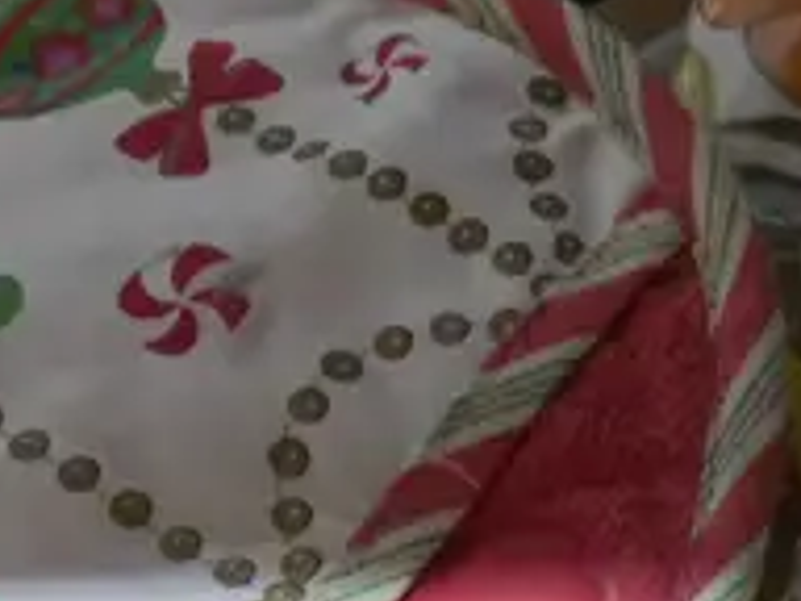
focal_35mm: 192
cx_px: 580
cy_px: 1010
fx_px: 4443
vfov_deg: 7.5
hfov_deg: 10.3
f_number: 10
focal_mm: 18
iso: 3200
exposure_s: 1/30
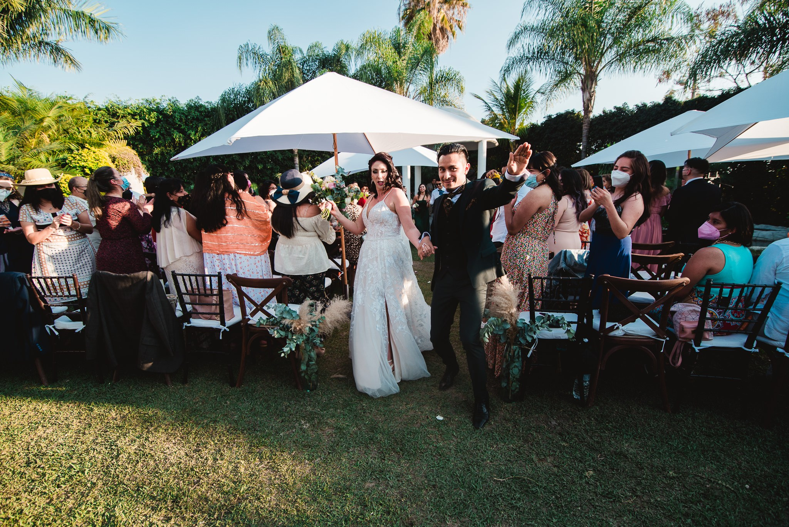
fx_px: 351
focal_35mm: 16
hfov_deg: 96.7
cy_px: 264
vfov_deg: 73.8
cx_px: 394
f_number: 3.5
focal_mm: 16
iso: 100
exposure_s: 1/320
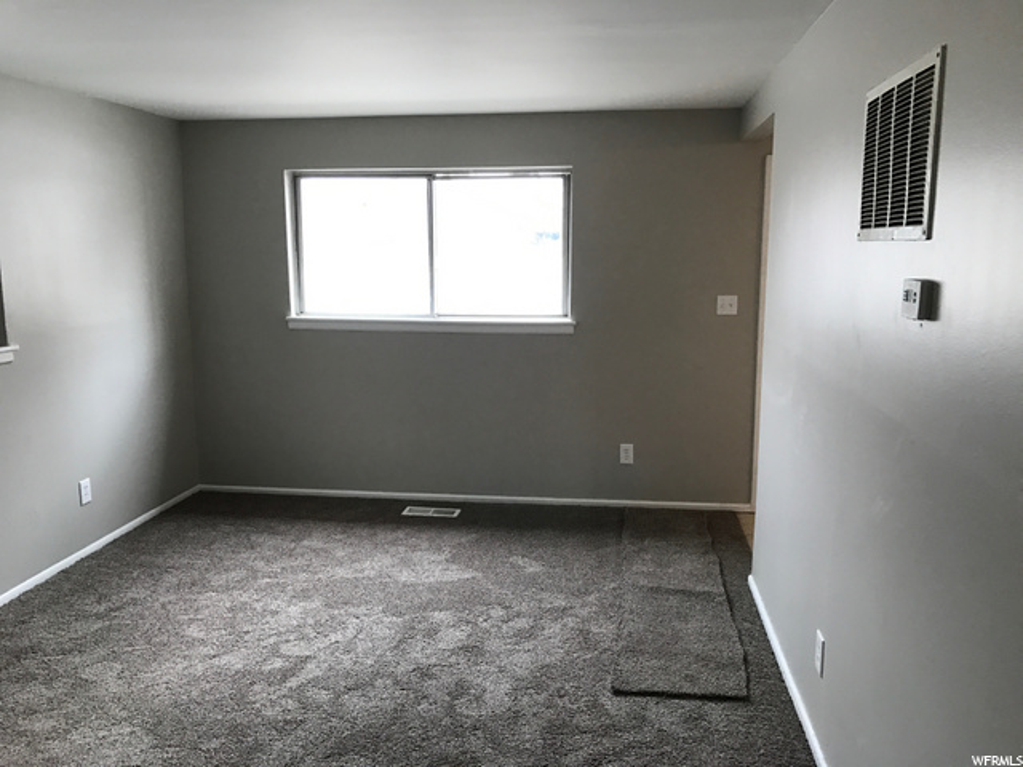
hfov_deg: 63.4
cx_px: 512
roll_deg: +0.7
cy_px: 384
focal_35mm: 28
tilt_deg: -9.1
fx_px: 827
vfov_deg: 49.7
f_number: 1.8
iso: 40
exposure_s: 1/30
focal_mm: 3.99
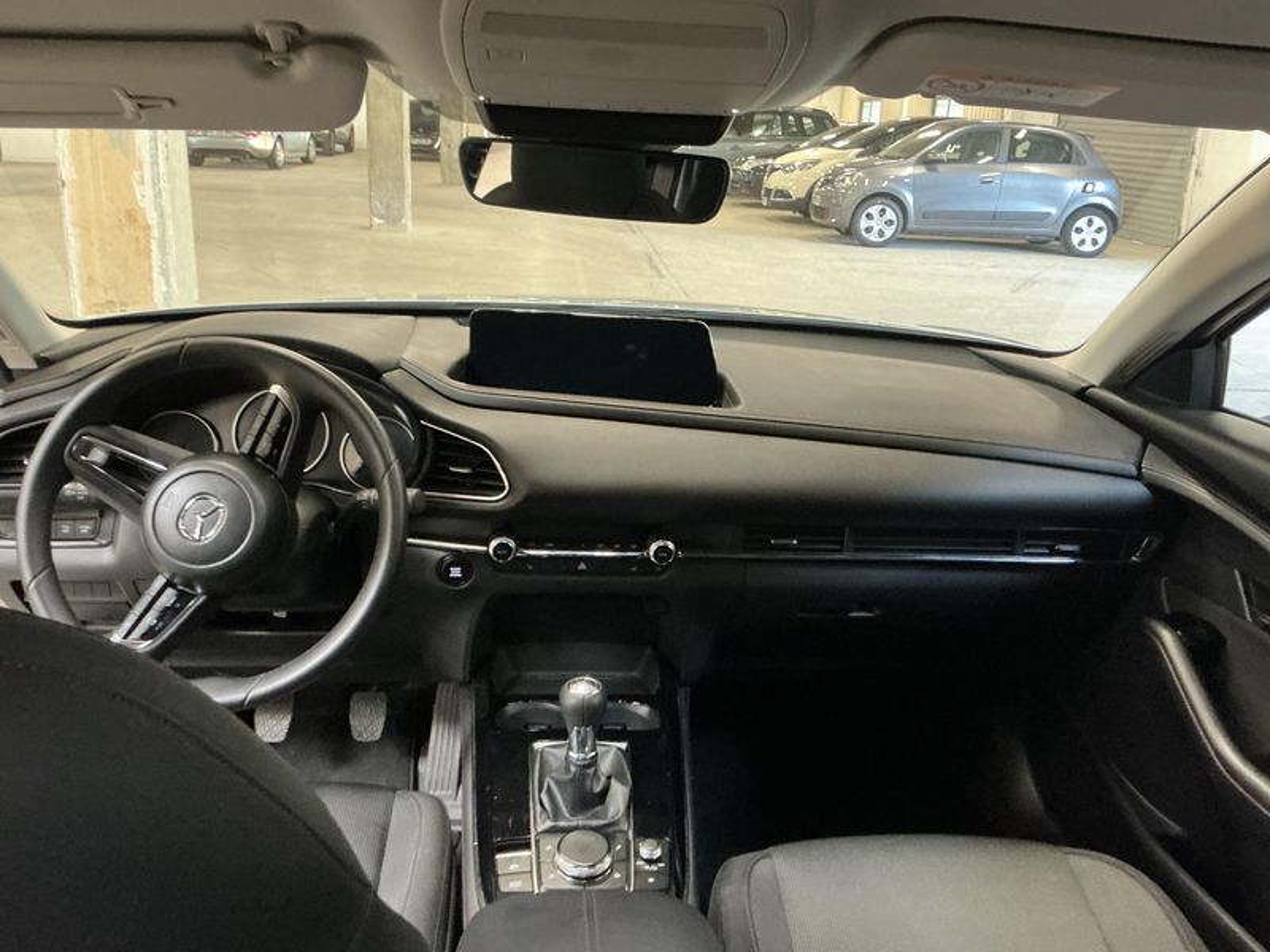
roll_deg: -1.3
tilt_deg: -19.2
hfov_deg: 63.4
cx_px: 635
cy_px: 476
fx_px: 1027
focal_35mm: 28
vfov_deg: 49.7
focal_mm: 3
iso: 320
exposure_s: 1/38
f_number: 1.8
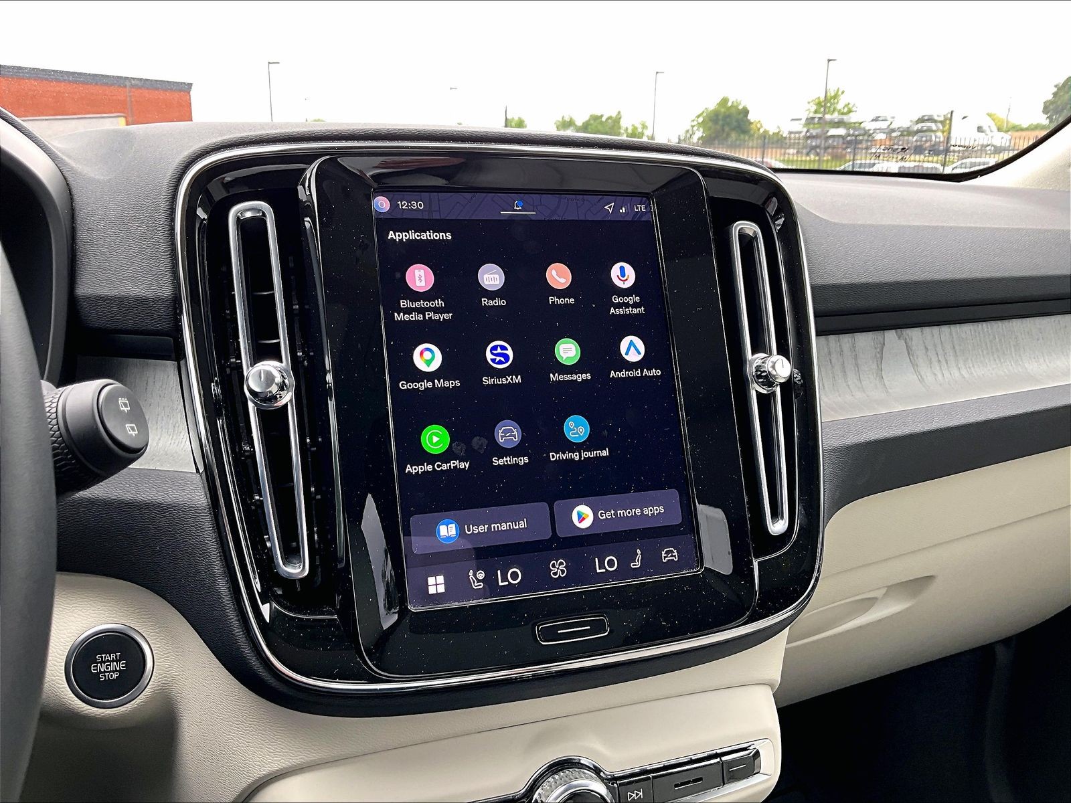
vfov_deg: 48.2
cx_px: 536
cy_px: 402
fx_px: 897
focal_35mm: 29
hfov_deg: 61.7
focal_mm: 3
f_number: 1.8
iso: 40
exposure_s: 1/122
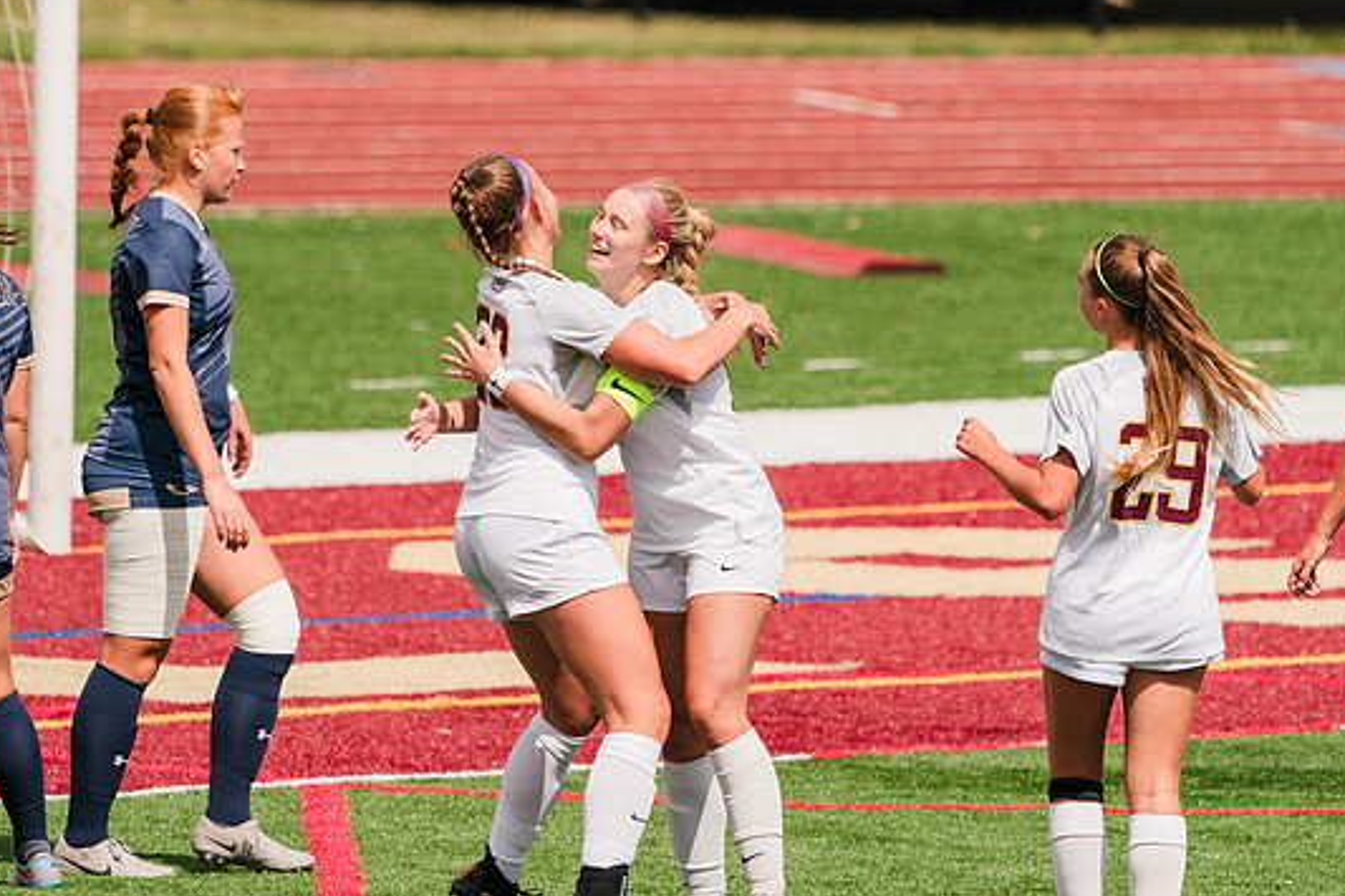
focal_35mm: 828
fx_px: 30924
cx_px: 580
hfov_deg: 2.5
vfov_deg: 1.7
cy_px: 285
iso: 200
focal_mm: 600
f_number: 6.3
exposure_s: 1/1600
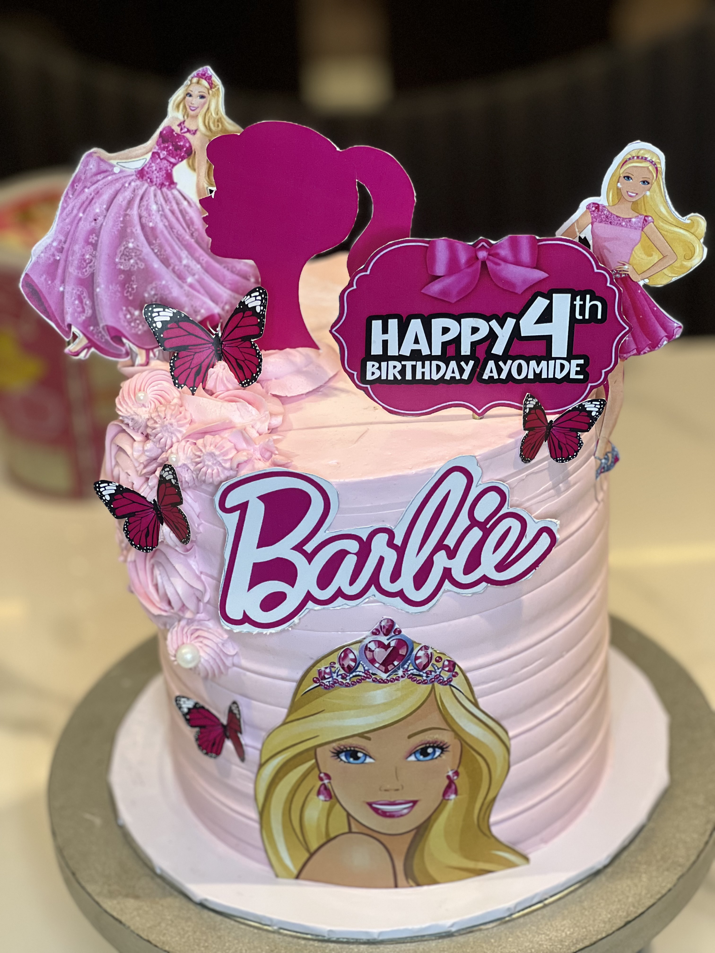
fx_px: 2121
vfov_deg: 25.3
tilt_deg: -30.6
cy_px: 476
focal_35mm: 77
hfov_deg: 19.1
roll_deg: +2.7
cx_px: 358
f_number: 2.8
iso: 125
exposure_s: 1/50
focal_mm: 9
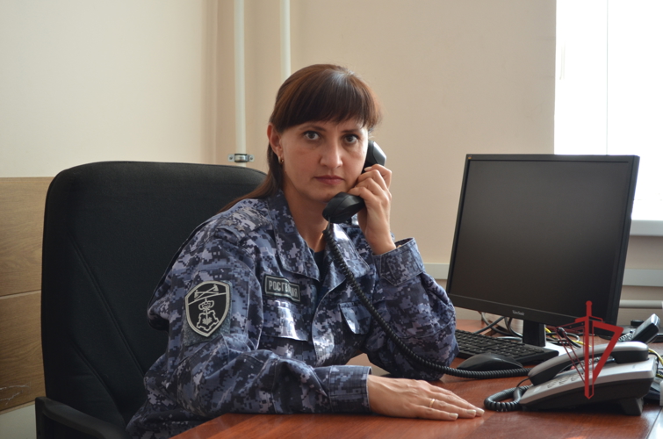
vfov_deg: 19.6
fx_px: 1268
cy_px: 220
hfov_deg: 29.3
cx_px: 332
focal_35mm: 69
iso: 400
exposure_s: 1/80
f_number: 5.3
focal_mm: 46
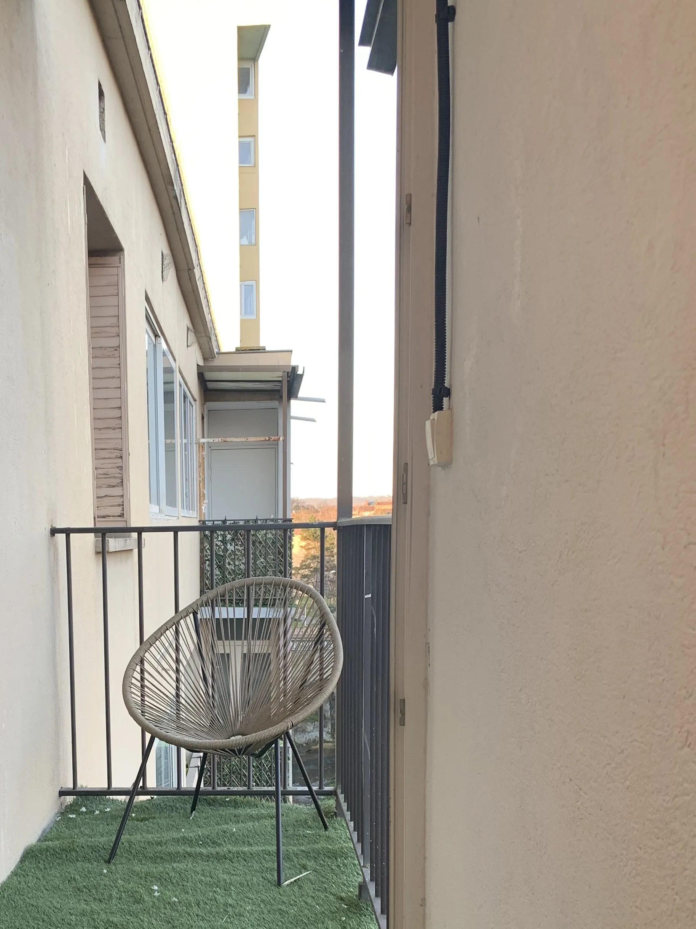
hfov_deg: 33.0
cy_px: 704
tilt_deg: -6.4
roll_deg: +1.2
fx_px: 1153
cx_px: 180
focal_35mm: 43
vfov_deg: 42.4
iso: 50
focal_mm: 4.25
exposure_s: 1/100
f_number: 1.8
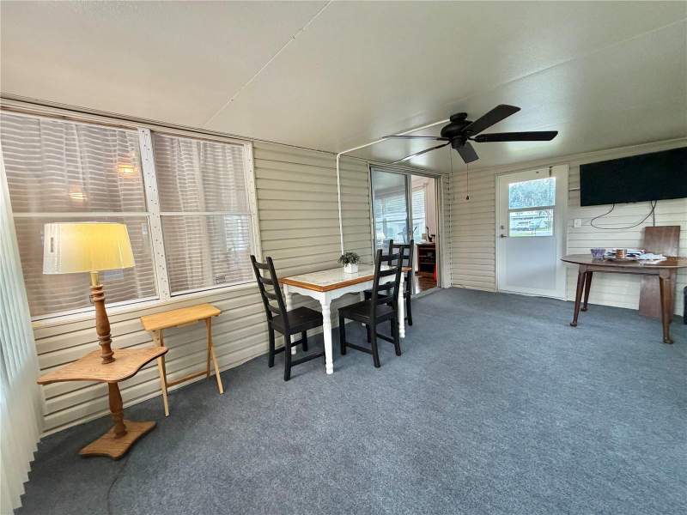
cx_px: 344
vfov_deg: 85.7
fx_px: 278
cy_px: 258
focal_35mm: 14
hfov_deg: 102.1
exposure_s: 1/60
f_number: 2.2
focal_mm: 2.22
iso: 250
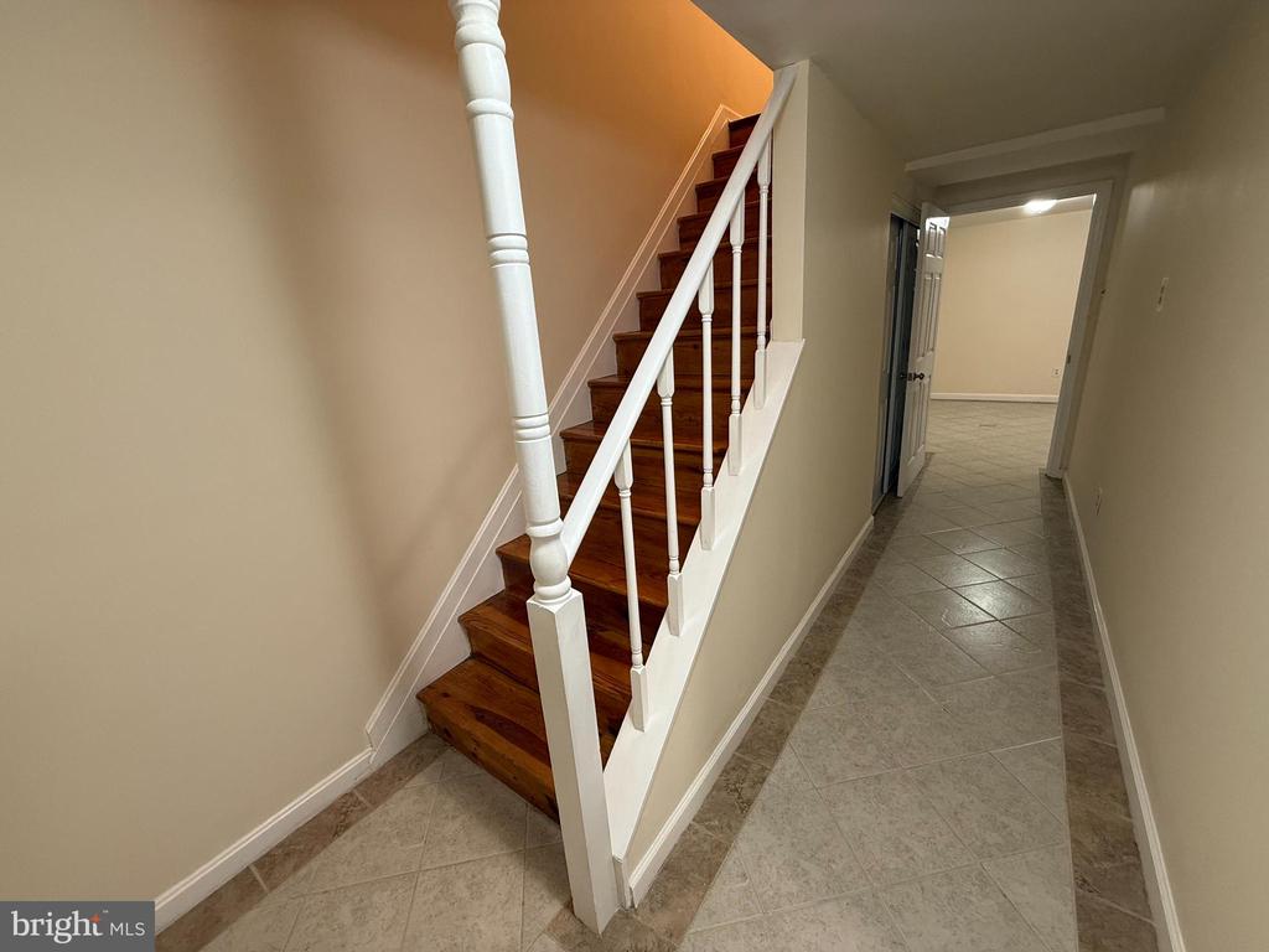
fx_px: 513
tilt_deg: -17.3
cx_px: 634
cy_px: 476
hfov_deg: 102.1
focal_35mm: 14
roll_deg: +4.2
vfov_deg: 85.7
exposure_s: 1/60
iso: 200
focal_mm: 2.22
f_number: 2.2
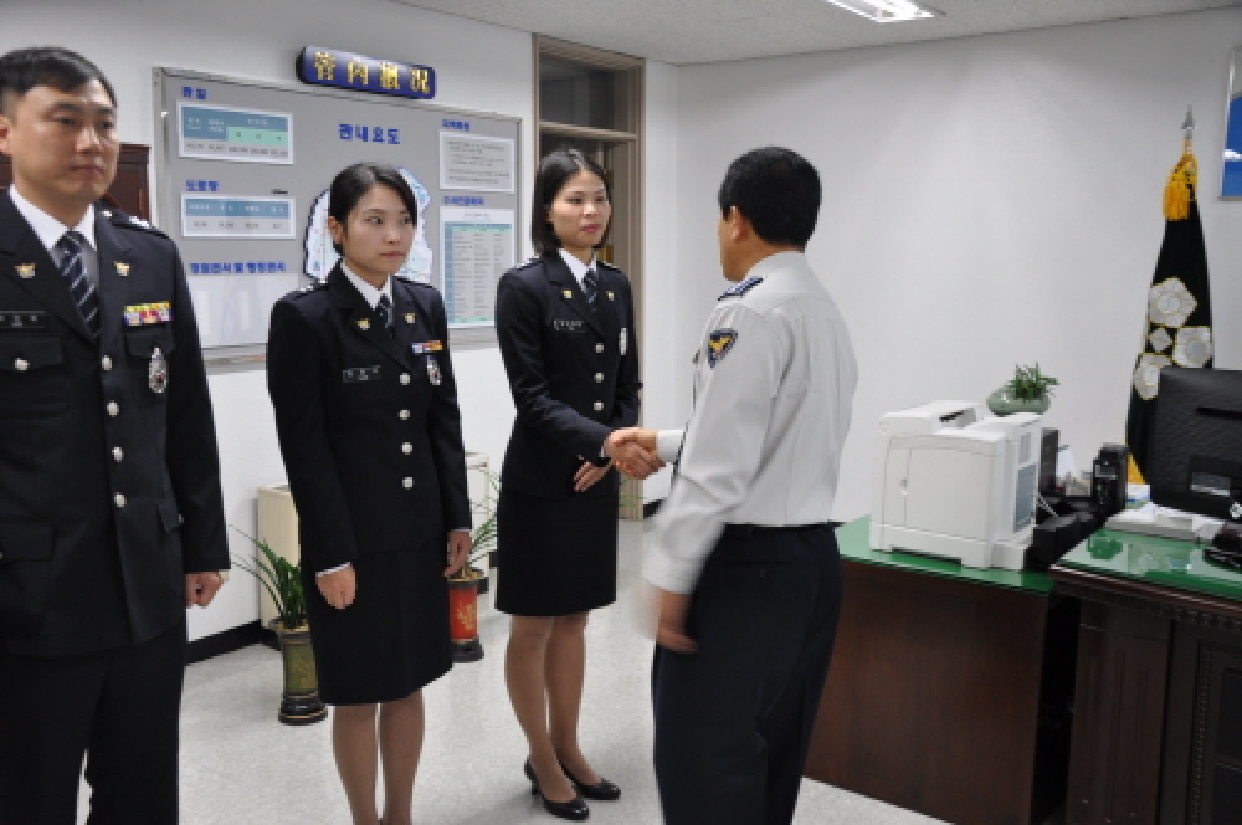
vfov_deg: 39.9
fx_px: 1137
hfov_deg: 57.3
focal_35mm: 33
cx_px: 621
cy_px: 412
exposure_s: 1/25
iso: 400
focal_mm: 22
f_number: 5
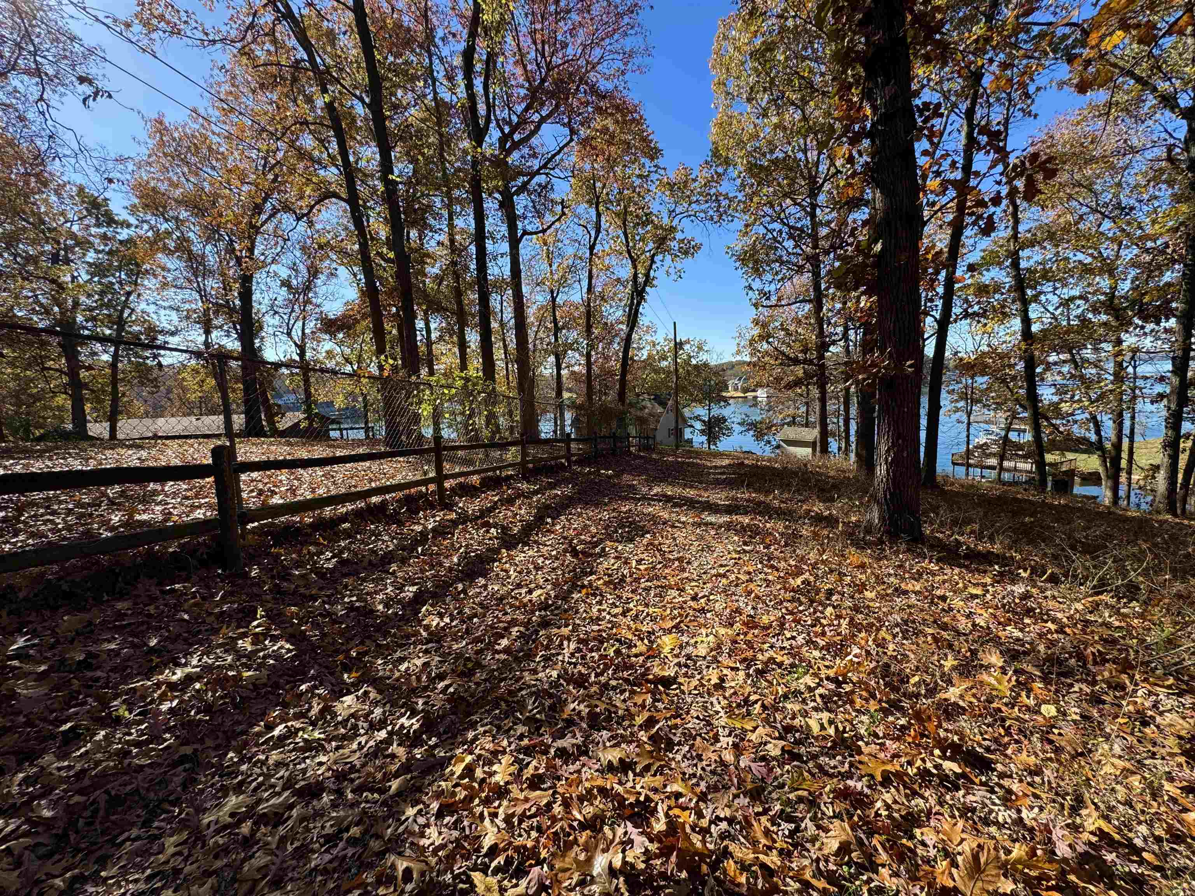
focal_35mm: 14
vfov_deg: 85.7
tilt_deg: -7.3
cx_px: 598
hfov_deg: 102.1
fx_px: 483
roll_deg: +2.5
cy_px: 448
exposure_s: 1/600
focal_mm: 2.22
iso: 40
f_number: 2.2
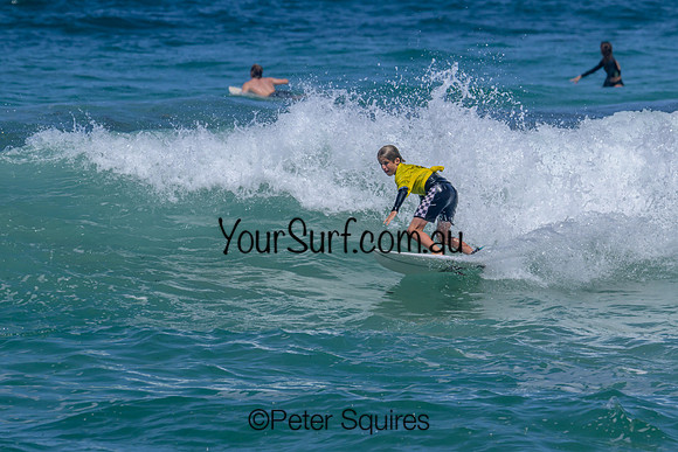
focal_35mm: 621
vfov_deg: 2.2
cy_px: 217
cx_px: 458
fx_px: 11704
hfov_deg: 3.3
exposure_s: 1/2000
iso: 500
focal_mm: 460
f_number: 11
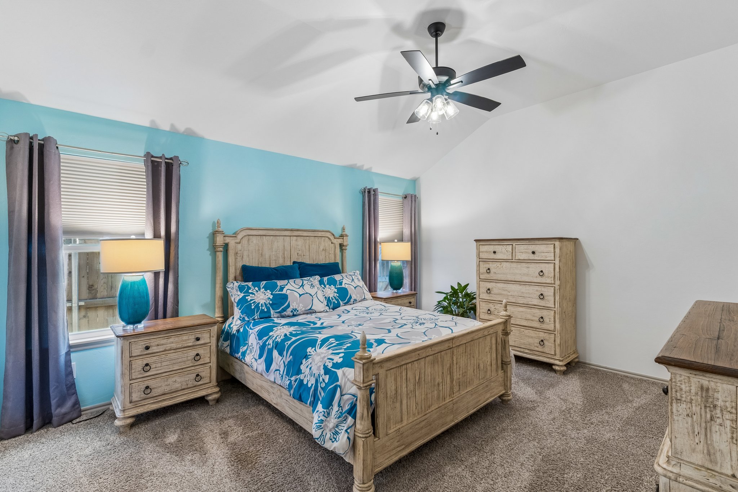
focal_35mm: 16
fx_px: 338
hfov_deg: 95.0
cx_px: 369
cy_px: 246
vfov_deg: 72.0
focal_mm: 11
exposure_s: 1/30
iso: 200
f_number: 8
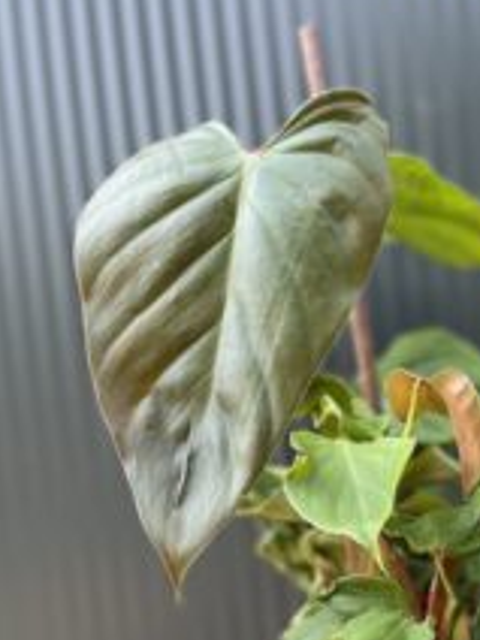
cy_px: 519
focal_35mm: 49
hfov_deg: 29.3
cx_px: 350
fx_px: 906
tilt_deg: -2.5
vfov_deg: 37.4
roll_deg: +6.1
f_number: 1.6
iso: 40
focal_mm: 5.1
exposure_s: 1/139
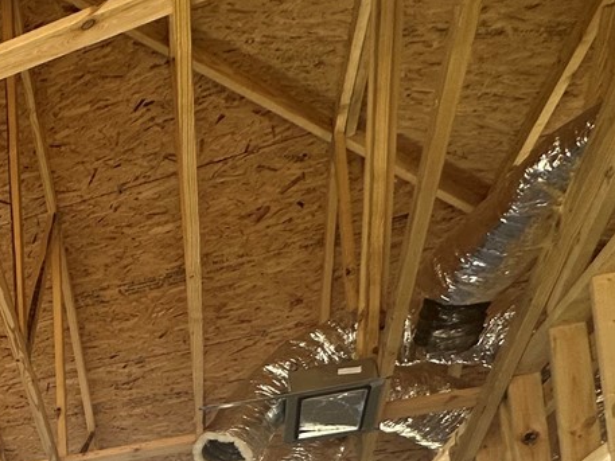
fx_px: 871
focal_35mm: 49
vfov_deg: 24.9
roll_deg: -1.0
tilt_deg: +7.6
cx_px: -406
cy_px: 632
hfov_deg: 24.5
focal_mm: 2.22
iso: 50
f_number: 2.2
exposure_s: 1/99
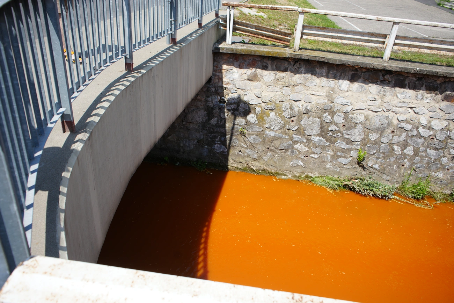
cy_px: 152
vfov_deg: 46.4
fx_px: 353
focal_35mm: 28
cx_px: 227
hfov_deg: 65.5
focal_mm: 28
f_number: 5
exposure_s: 1/500
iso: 100
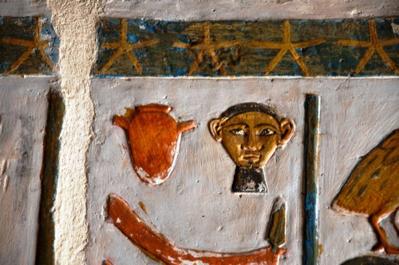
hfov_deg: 13.1
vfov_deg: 8.7
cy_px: 132
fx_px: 1743
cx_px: 200
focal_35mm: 158
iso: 1000
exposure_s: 1/100
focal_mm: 105
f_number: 5.6
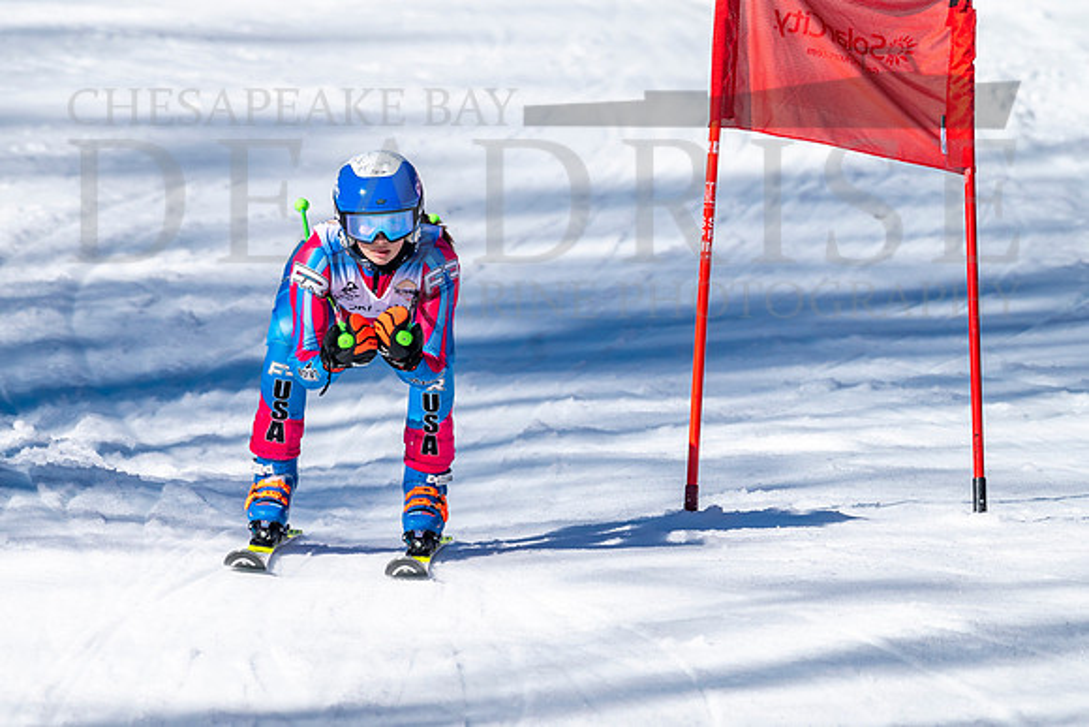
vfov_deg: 1.9
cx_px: 488
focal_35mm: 740
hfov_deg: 2.8
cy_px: 419
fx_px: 22399
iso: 500
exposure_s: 1/2000
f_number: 8
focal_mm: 560
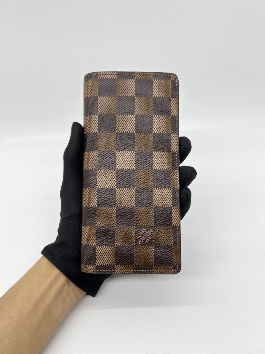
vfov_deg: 67.3
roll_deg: +4.0
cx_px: 132
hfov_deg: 53.1
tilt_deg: -41.2
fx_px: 265
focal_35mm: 26
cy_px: 177
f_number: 1.5
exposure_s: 1/125
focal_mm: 5.7
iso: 32
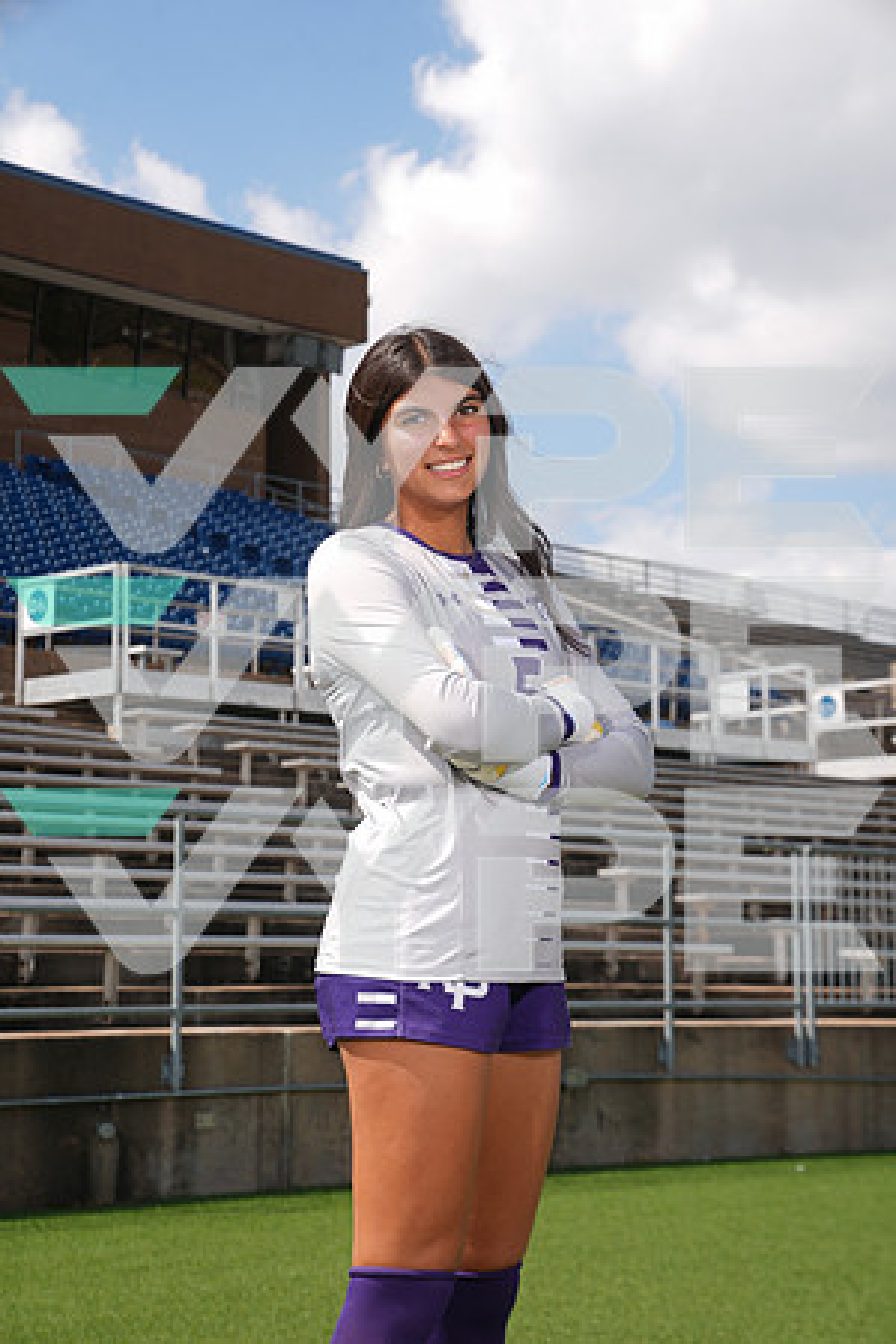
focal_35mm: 70
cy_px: 672
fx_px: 2613
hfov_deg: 19.5
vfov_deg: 28.8
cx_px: 448
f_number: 8
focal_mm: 70
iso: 80
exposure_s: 1/200
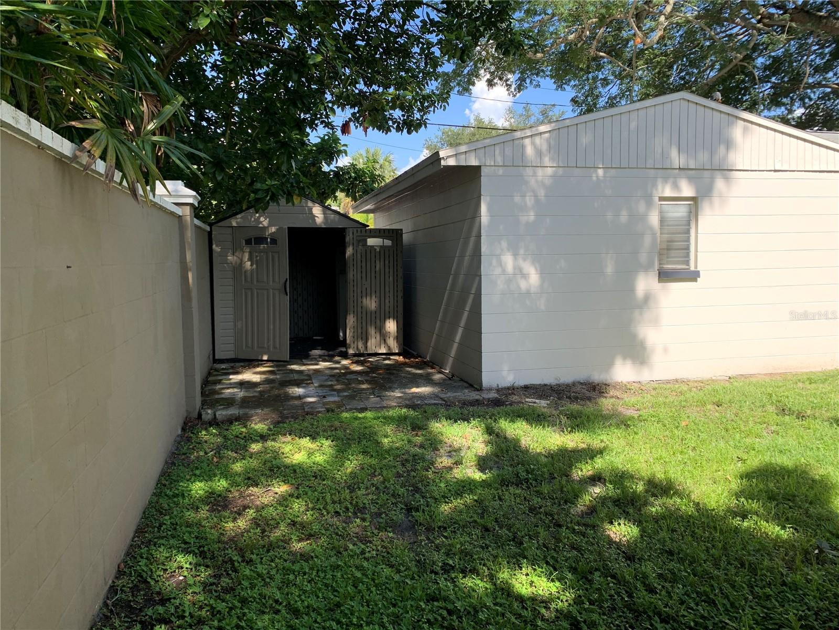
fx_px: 630
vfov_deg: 53.1
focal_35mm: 26
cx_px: 420
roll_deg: -0.6
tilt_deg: -1.5
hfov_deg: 67.3
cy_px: 315
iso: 25
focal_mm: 4.25
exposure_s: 1/555
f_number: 1.8
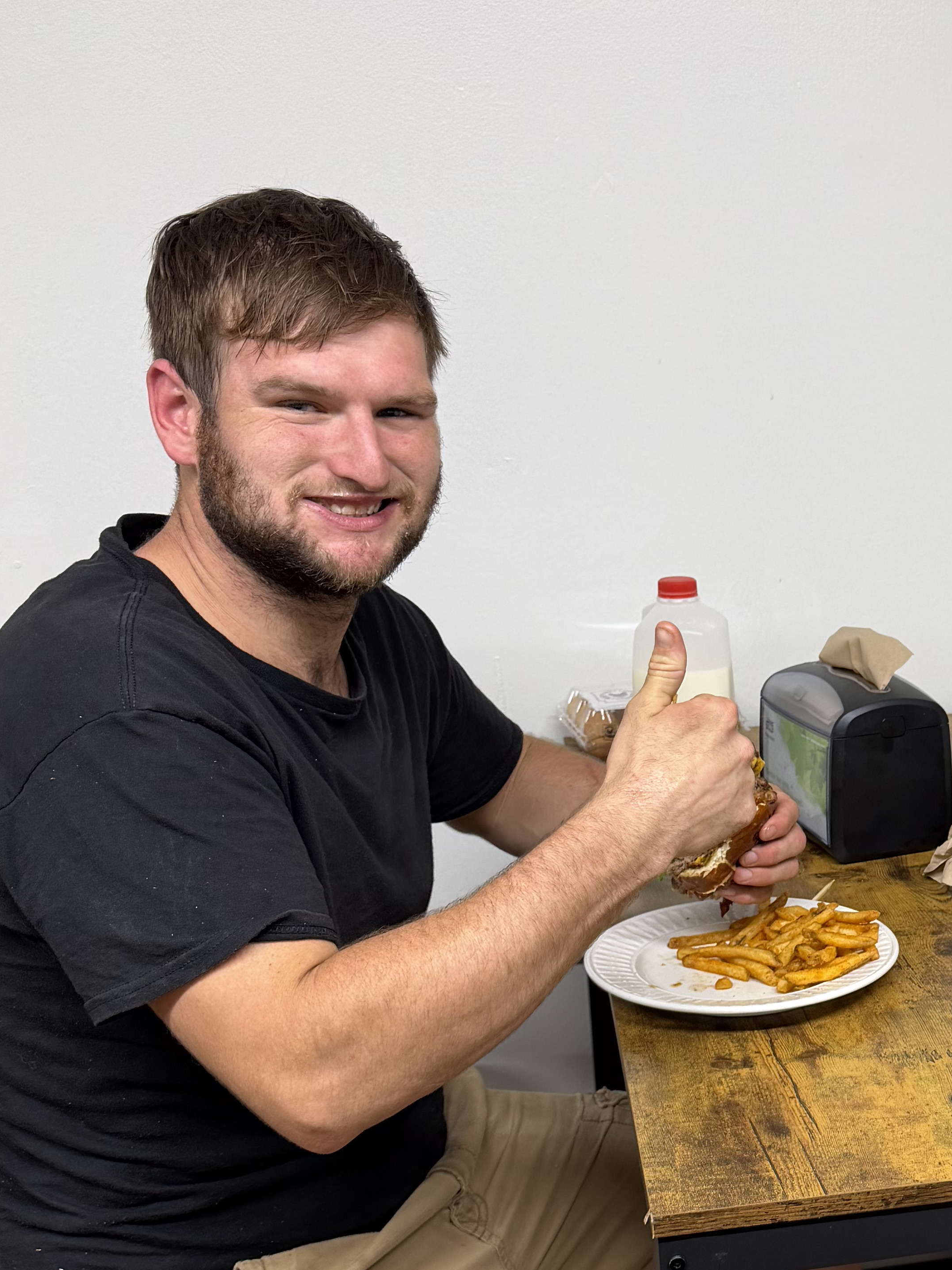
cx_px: 901
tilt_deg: -22.0
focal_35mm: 48
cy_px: 910
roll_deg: +0.7
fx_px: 1760
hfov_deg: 28.8
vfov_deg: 38.9
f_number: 1.78
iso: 160
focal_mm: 6.76
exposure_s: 1/100
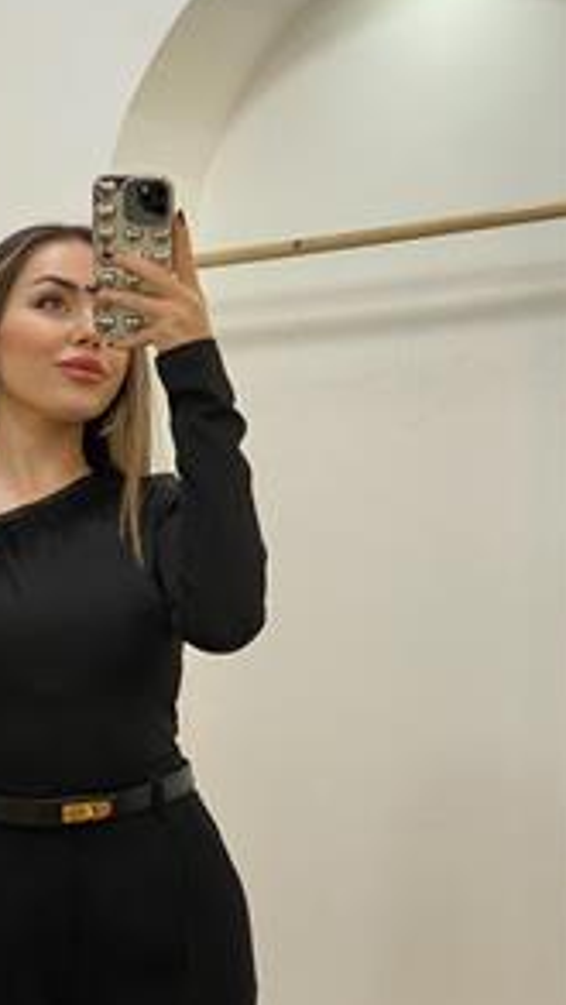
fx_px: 2133
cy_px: 609
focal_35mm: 80
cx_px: 45
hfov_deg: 14.9
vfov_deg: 26.5
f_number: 2
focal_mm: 6
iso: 64
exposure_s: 1/100
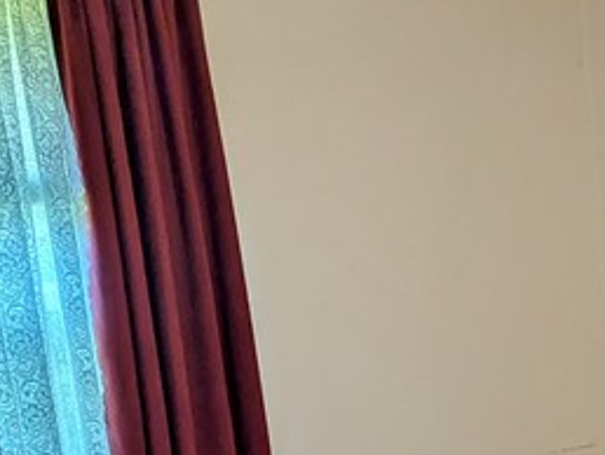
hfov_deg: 18.9
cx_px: 813
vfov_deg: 14.9
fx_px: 1662
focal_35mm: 95
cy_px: 577
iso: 76
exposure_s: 1/38.2
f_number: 1.85
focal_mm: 6.81
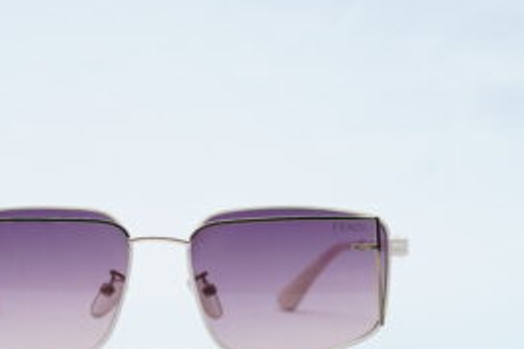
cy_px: 251
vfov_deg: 12.0
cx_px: 165
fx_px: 1658
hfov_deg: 17.9
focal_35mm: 114
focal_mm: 50
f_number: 9
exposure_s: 1/160
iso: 200
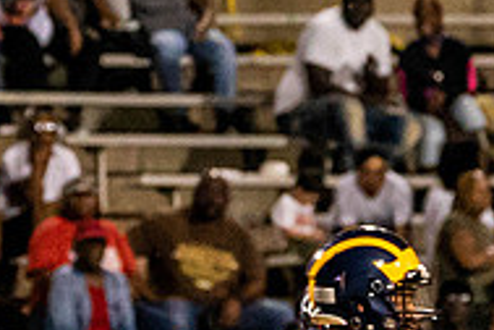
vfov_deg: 1.2
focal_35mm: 1145
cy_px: 400
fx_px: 15711
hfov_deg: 1.8
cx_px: -38
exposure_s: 1/750
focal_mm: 200
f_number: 5.6
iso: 6400
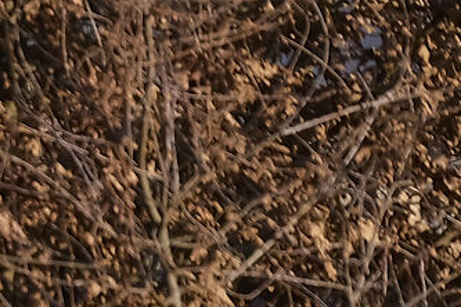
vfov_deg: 1.4
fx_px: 12907
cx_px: -862
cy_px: -87
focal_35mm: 1008
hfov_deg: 2.0
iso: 160
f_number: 9
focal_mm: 93.2
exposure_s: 1/40
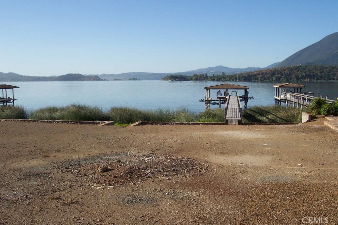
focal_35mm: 38
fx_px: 357
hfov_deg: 50.7
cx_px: 169
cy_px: 112
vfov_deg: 35.1
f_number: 4.8
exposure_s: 1/700
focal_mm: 8
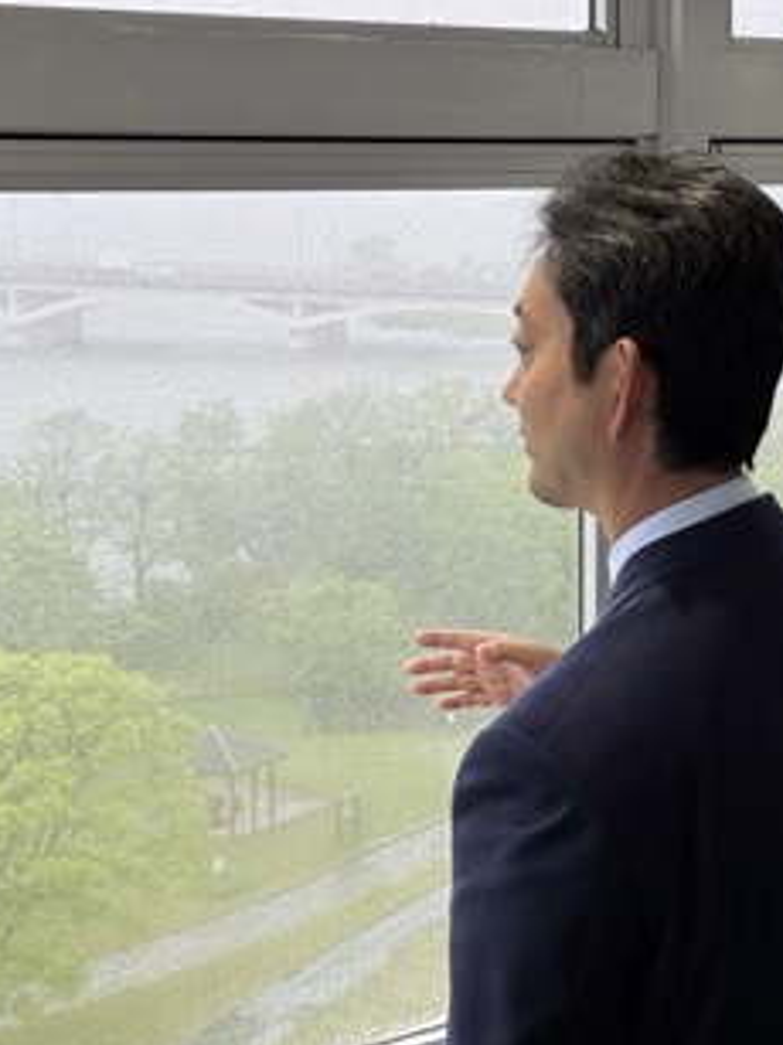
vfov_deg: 26.0
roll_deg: -1.0
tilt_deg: -6.5
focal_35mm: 75
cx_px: 671
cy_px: 466
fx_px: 2264
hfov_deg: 19.3
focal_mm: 6.76
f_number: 1.78
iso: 64
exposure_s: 1/254
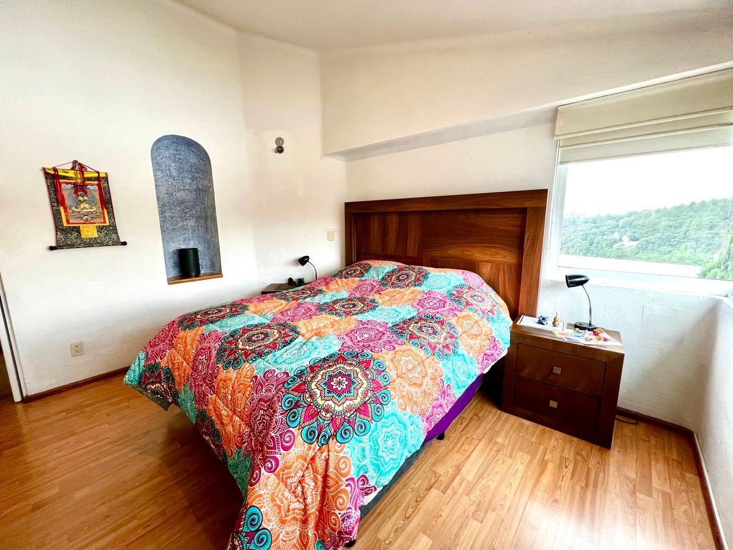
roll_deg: +1.0
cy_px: 275
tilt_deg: -10.3
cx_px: 366
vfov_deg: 89.9
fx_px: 275
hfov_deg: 106.2
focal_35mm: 13
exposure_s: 1/60
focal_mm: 1.57
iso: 125
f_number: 1.8
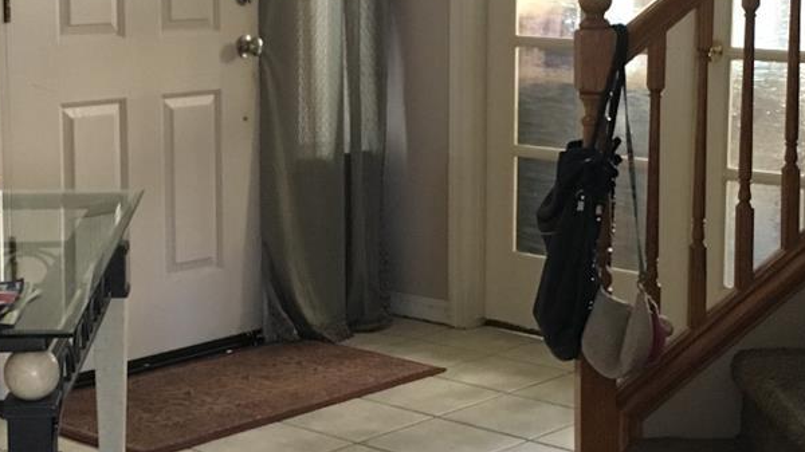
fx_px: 1686
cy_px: 177
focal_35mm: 79
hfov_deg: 26.9
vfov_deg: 15.3
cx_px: 431
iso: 200
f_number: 2.2
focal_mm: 4.15
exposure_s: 1/15
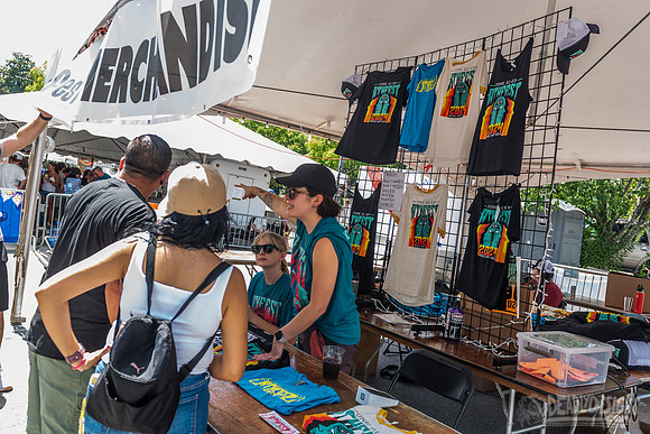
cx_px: 314
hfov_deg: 65.0
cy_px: 217
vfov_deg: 46.1
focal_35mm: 28
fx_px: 510
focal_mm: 24
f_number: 4
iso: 200
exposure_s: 1/160
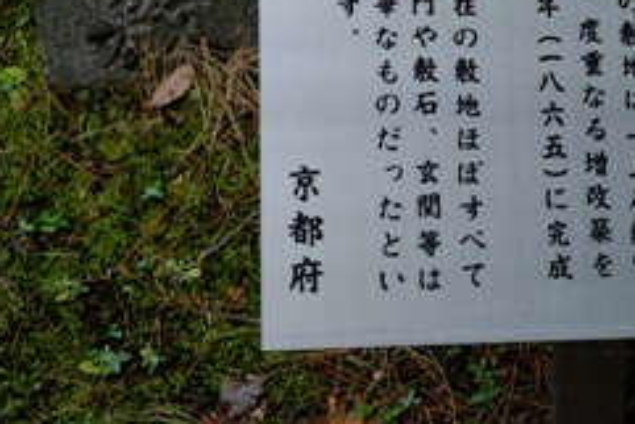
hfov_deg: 17.0
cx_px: 535
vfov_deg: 11.5
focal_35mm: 119
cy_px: 41
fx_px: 2100
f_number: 4
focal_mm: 42.5
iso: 200
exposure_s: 1/550
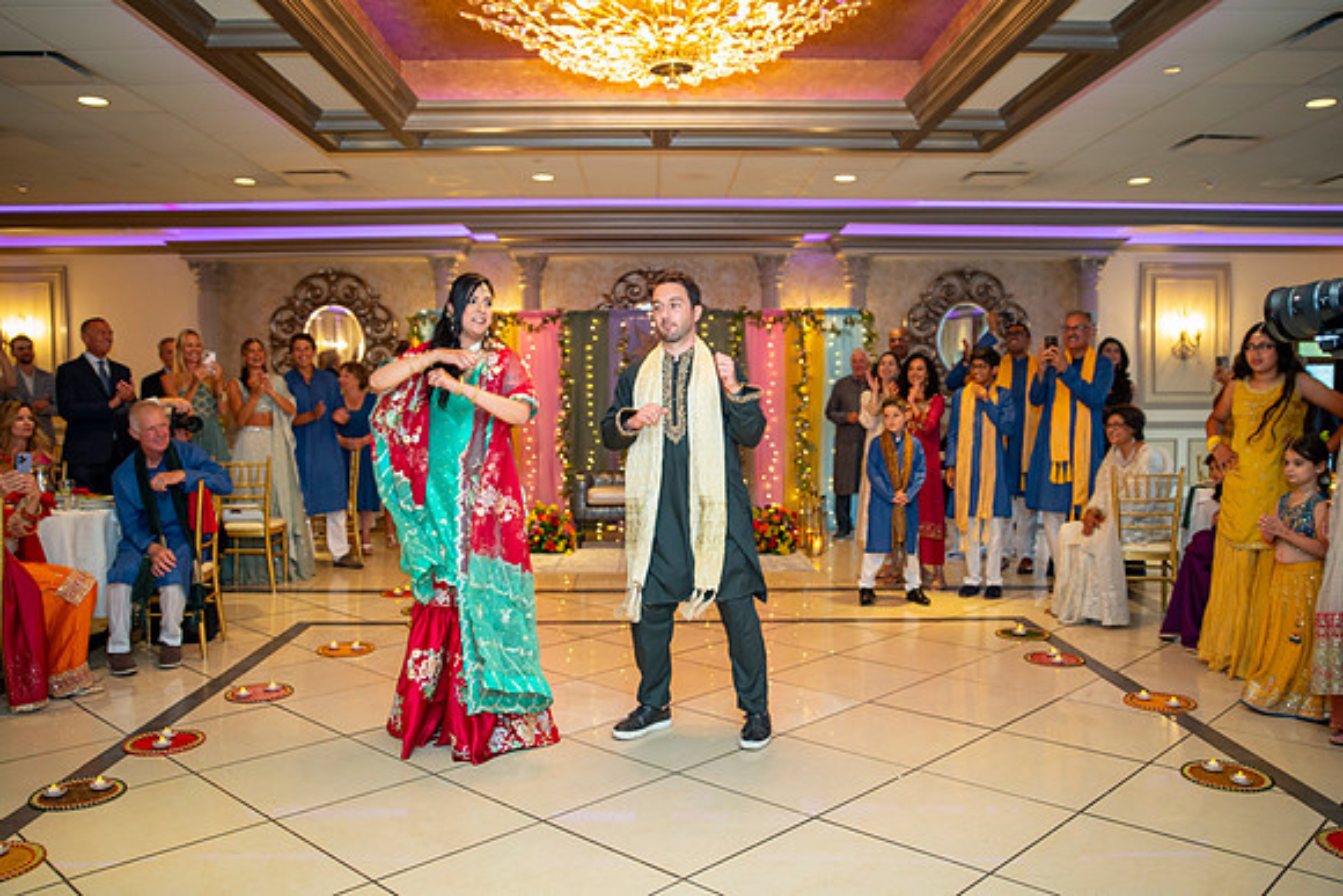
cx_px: 672
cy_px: 449
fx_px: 1074
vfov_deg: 45.3
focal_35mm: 29
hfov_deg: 64.0
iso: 1000
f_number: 2.8
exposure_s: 1/80
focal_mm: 26
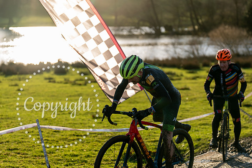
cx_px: 139
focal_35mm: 97
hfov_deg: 21.0
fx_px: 680
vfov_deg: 14.1
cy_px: 73
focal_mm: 82
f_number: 2.8
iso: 250
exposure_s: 1/1000
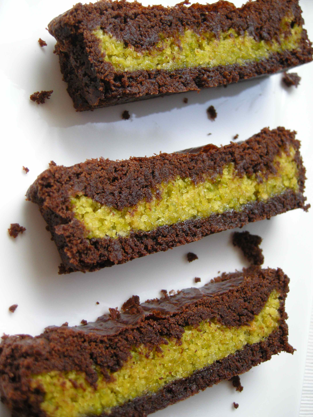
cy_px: 203
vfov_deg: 50.1
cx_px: 157
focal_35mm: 37
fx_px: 446
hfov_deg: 38.7
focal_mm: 7.5
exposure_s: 1/65
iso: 141
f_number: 2.7
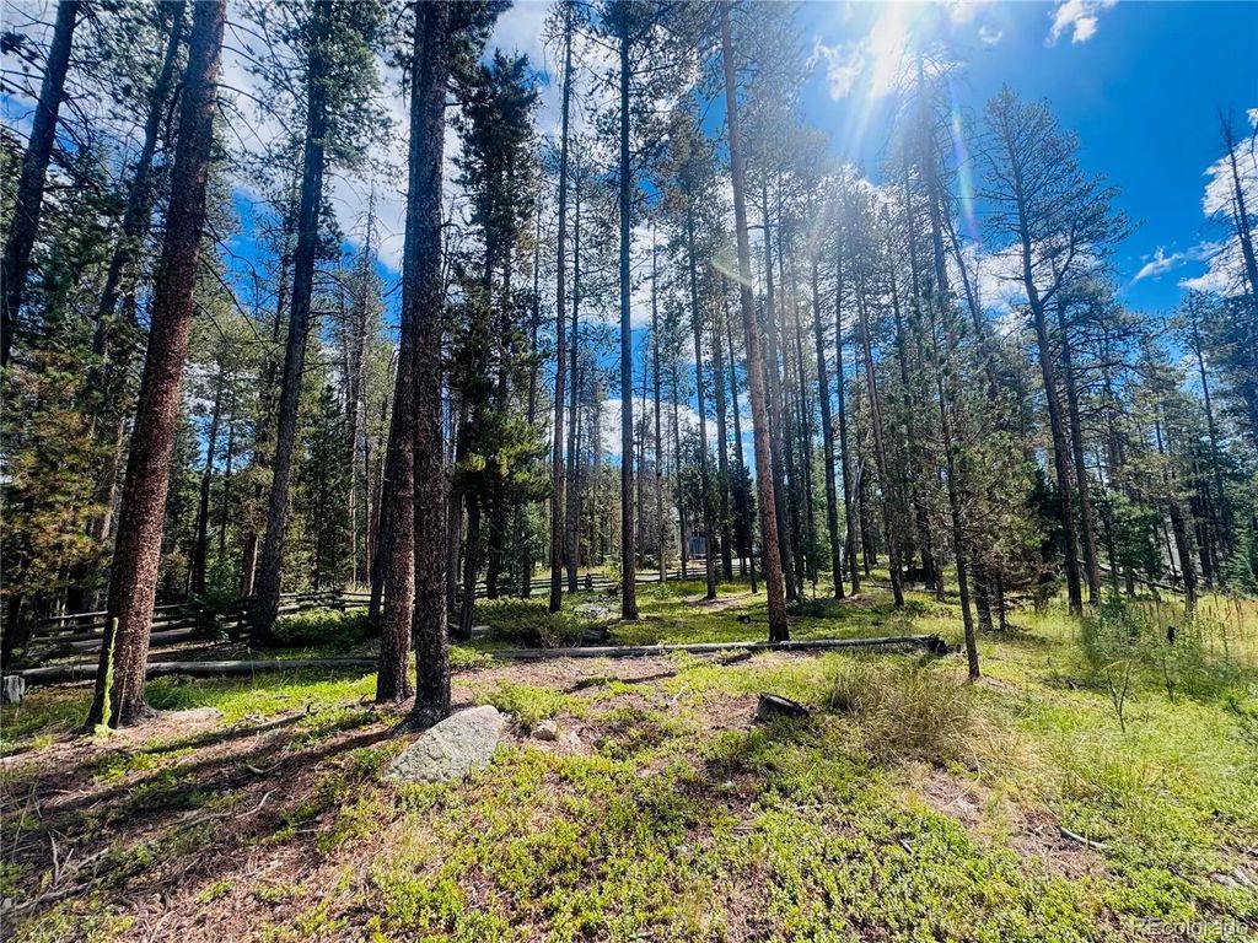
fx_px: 509
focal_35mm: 14
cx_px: 629
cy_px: 472
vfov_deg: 85.7
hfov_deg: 102.1
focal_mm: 2.22
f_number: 2.2
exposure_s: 1/787
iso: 40
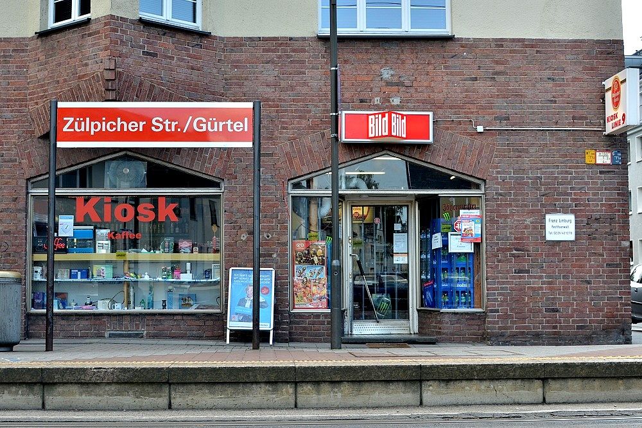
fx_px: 749
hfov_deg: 46.4
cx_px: 321
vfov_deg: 31.9
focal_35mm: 42
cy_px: 214
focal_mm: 28
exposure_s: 1/80
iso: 200
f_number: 7.1
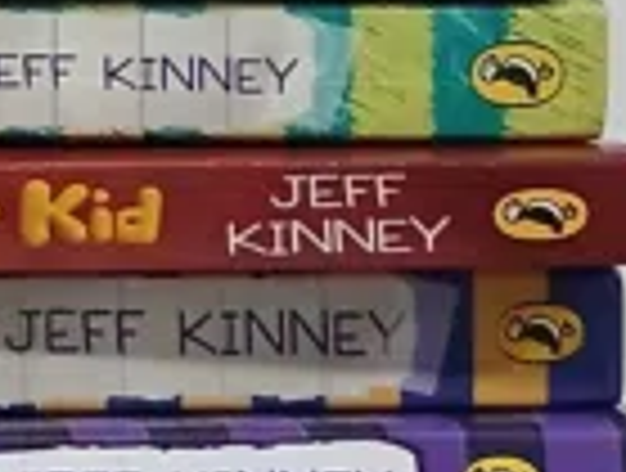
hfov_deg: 14.5
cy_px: -18
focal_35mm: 124
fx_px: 2248
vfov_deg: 11.9
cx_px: -387
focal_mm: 3.98
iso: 500
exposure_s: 1/20
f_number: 1.8
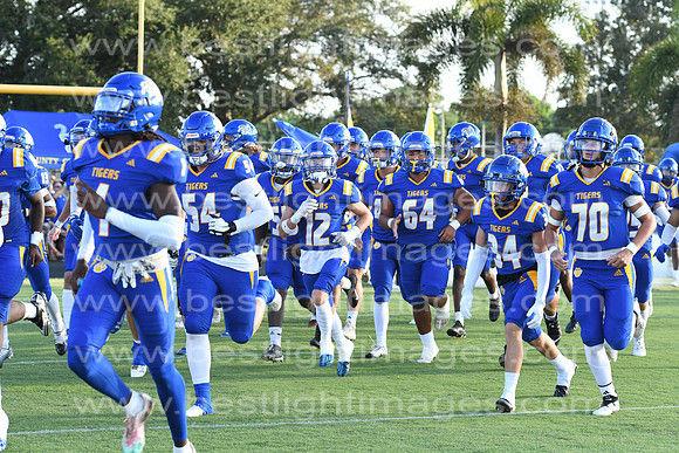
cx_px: 340
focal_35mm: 129
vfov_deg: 10.6
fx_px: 2434
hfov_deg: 15.9
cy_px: 226
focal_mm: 86
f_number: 5.6
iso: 400
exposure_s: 1/500
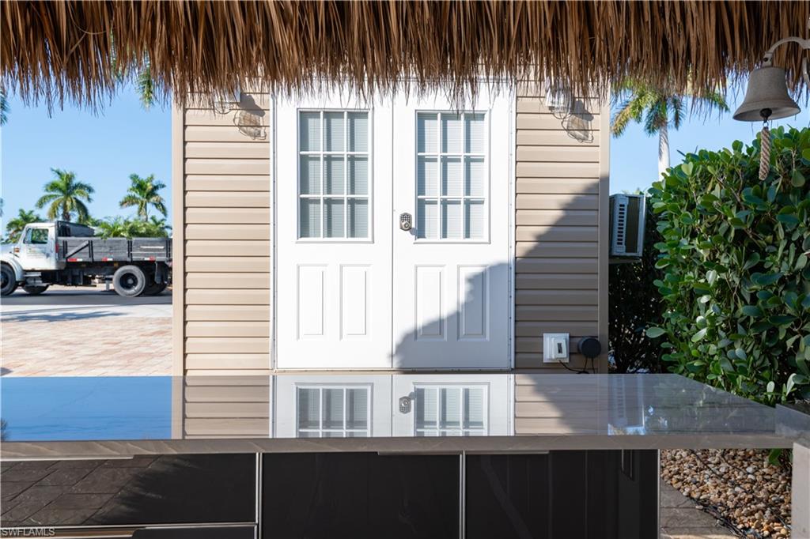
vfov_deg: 46.4
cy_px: 270
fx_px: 630
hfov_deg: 65.5
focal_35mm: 28
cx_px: 405
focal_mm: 28
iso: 100
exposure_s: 1/200
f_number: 7.1
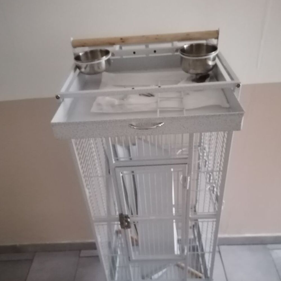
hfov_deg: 51.1
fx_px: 294
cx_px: 141
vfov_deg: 50.7
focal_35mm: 32
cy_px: 173
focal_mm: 4.75
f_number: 1.8
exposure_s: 1/12.5
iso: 3200
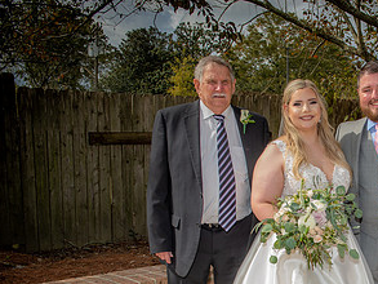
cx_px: 346
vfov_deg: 24.3
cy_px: 245
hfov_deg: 31.1
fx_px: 645
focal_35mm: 59
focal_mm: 31
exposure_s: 1/250
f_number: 8
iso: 125
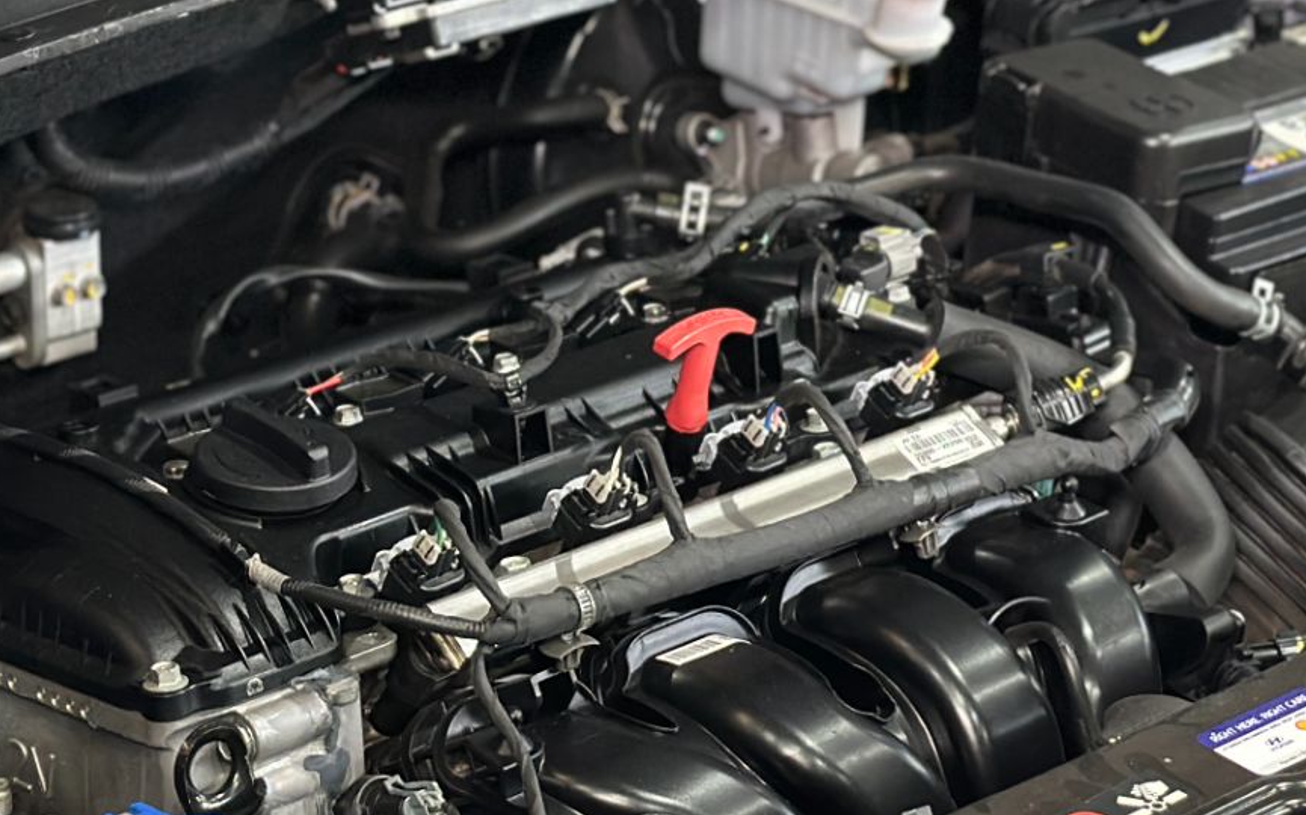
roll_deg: -3.3
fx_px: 4021
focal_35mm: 113
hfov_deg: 18.4
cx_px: 764
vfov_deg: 11.6
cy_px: 311
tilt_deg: -24.9
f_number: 1.78
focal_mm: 6.86
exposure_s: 1/60
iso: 250
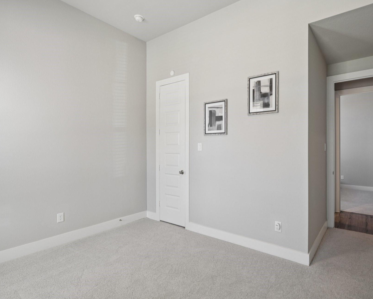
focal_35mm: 19
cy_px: 148
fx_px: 210
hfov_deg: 82.8
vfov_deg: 70.9
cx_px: 211
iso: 400
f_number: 8
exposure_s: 1/15
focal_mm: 16
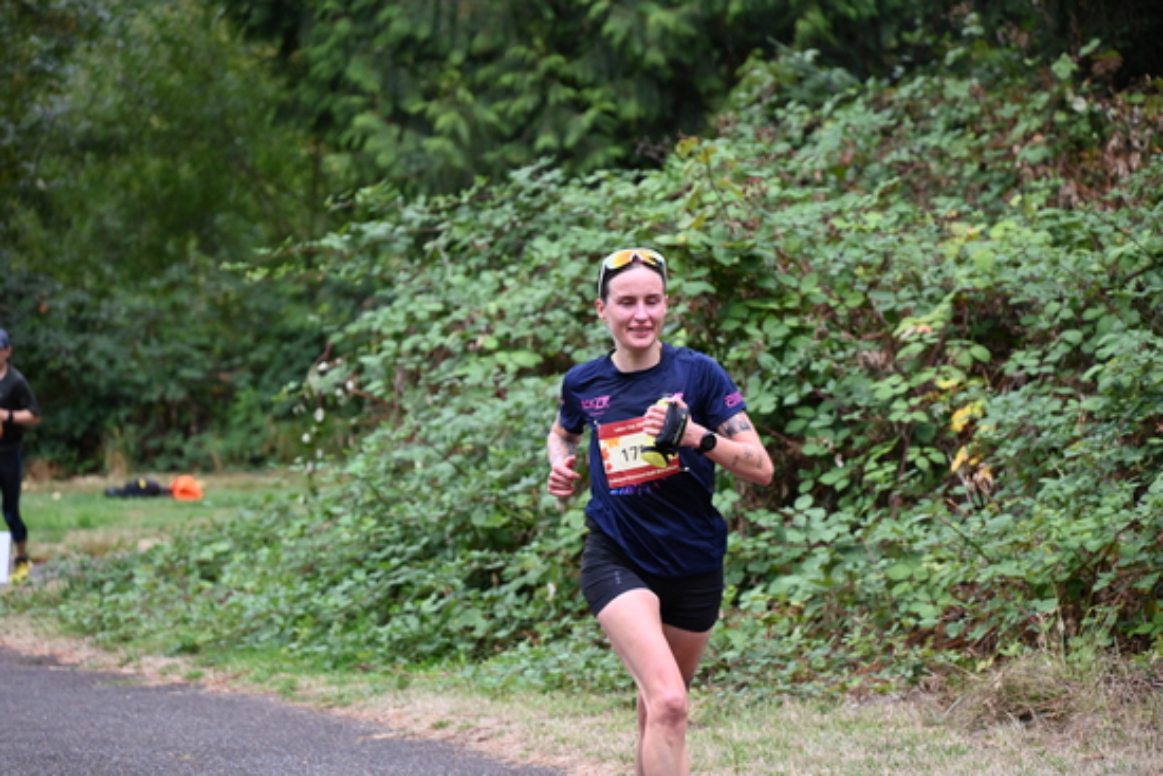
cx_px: 582
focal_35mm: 200
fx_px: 6462
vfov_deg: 6.9
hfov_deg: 10.3
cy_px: 388
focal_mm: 200
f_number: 6.3
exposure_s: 1/250
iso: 720
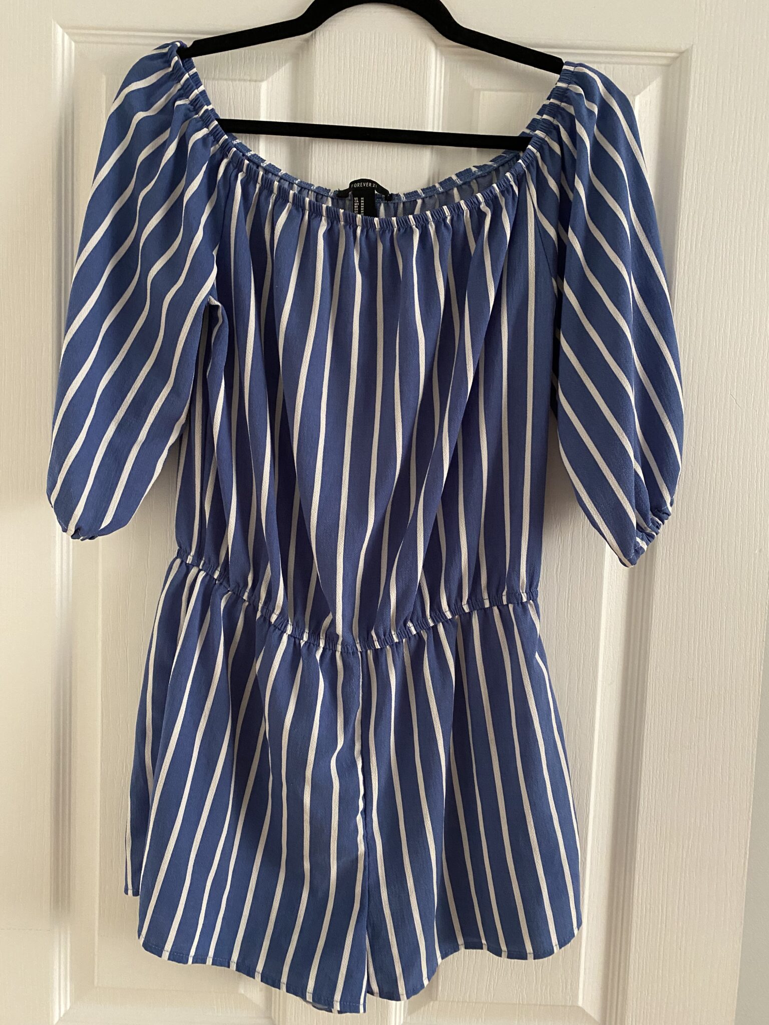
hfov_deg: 53.1
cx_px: 384
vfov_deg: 67.3
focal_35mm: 26
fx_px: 770
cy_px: 512
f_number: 1.8
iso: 640
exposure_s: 1/30
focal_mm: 4.25
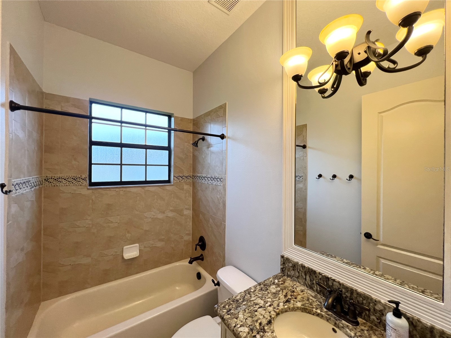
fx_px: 169
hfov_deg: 106.2
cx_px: 226
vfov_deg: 89.9
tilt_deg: -0.4
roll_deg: -0.7
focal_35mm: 13
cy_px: 169
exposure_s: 1/60
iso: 160
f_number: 1.8
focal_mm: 1.57
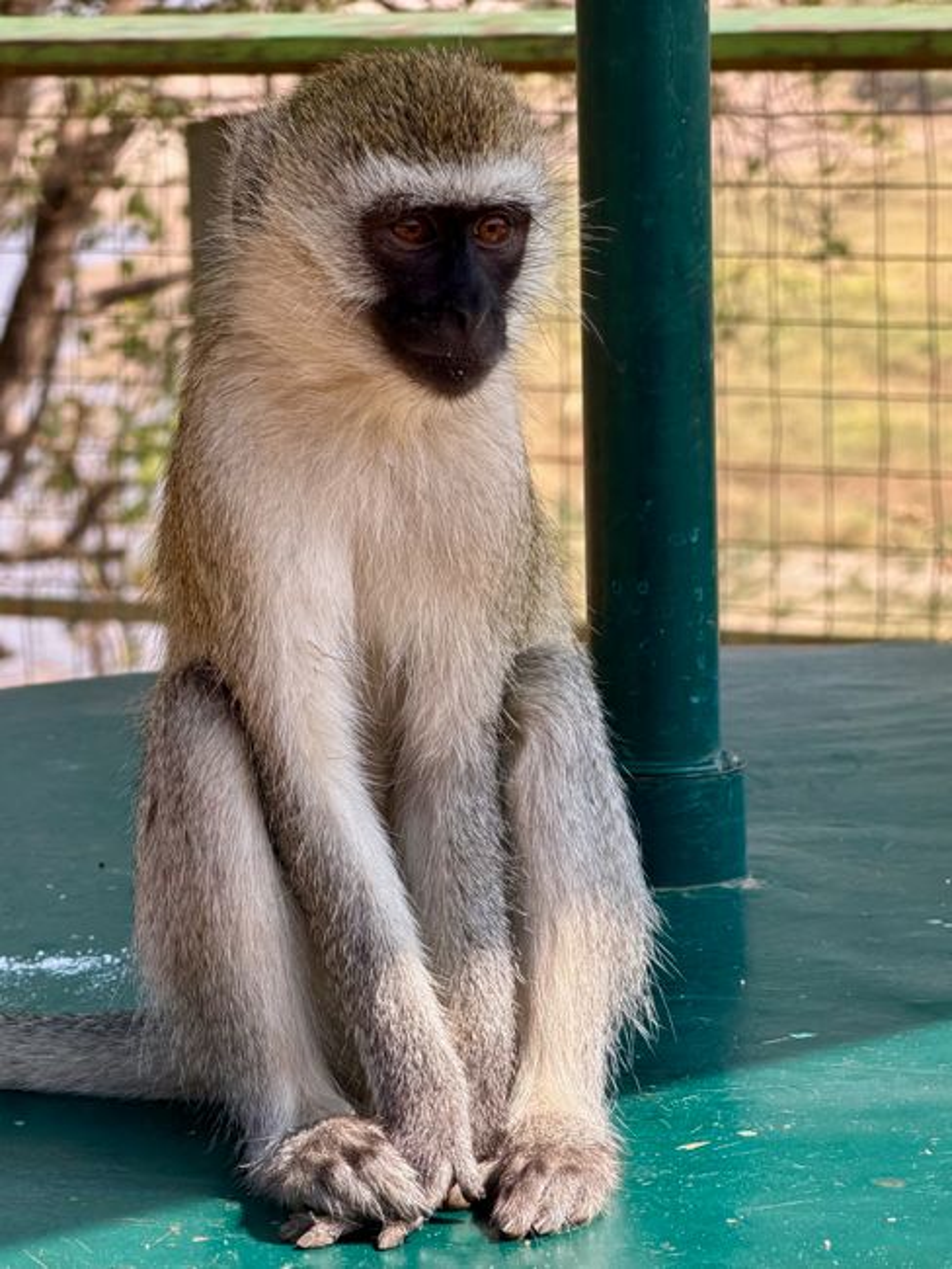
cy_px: 634
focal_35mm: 100
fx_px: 3664
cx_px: 476
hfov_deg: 14.8
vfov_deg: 19.6
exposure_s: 1/498
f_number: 2.8
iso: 50
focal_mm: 16.89
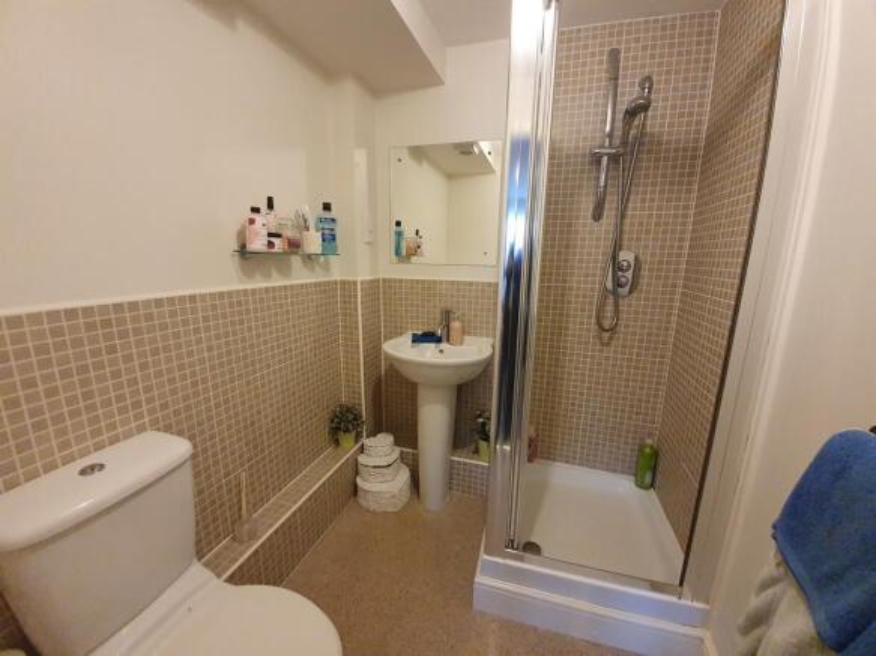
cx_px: 438
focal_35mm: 13
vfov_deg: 89.9
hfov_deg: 106.2
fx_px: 329
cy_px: 328
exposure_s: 1/33
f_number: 2.2
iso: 500
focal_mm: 1.8
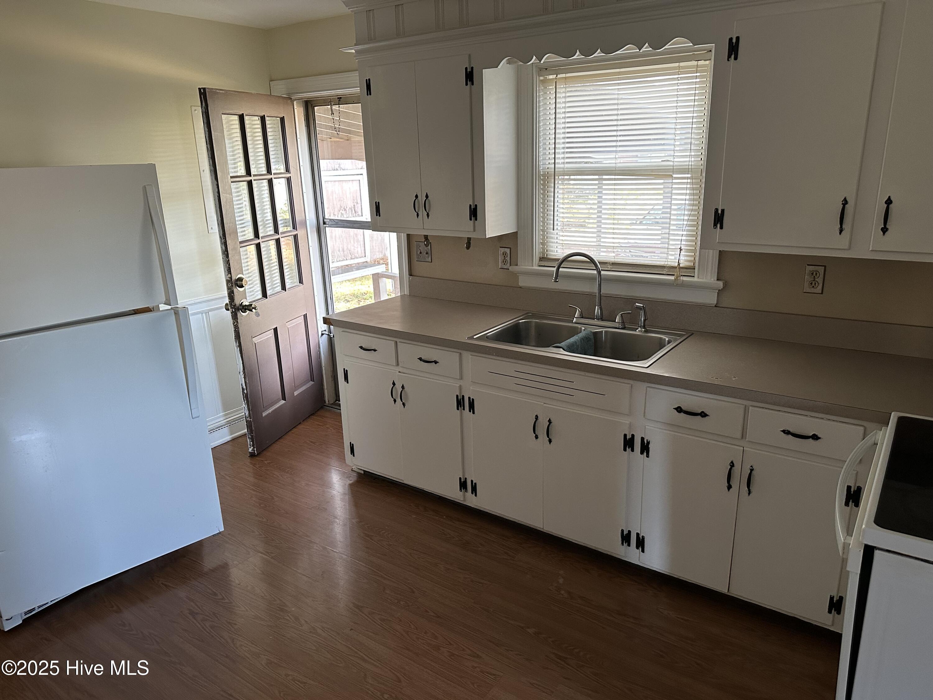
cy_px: 350
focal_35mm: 24
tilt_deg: -17.1
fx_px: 647
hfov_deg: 71.6
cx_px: 466
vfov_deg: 56.8
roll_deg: +1.8
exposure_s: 1/60
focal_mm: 6.86
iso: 320
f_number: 1.78
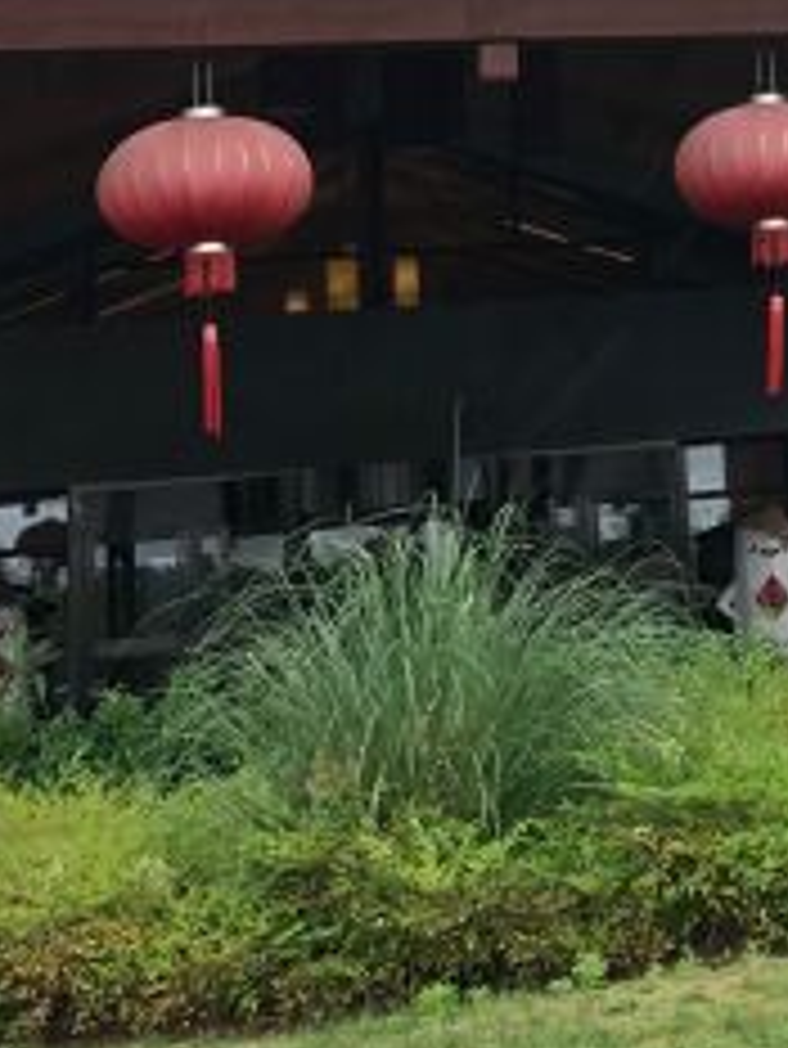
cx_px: 1171
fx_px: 2547
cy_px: 56
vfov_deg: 22.6
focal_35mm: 84
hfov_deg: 16.1
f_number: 1.8
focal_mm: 4
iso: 20
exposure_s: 1/247
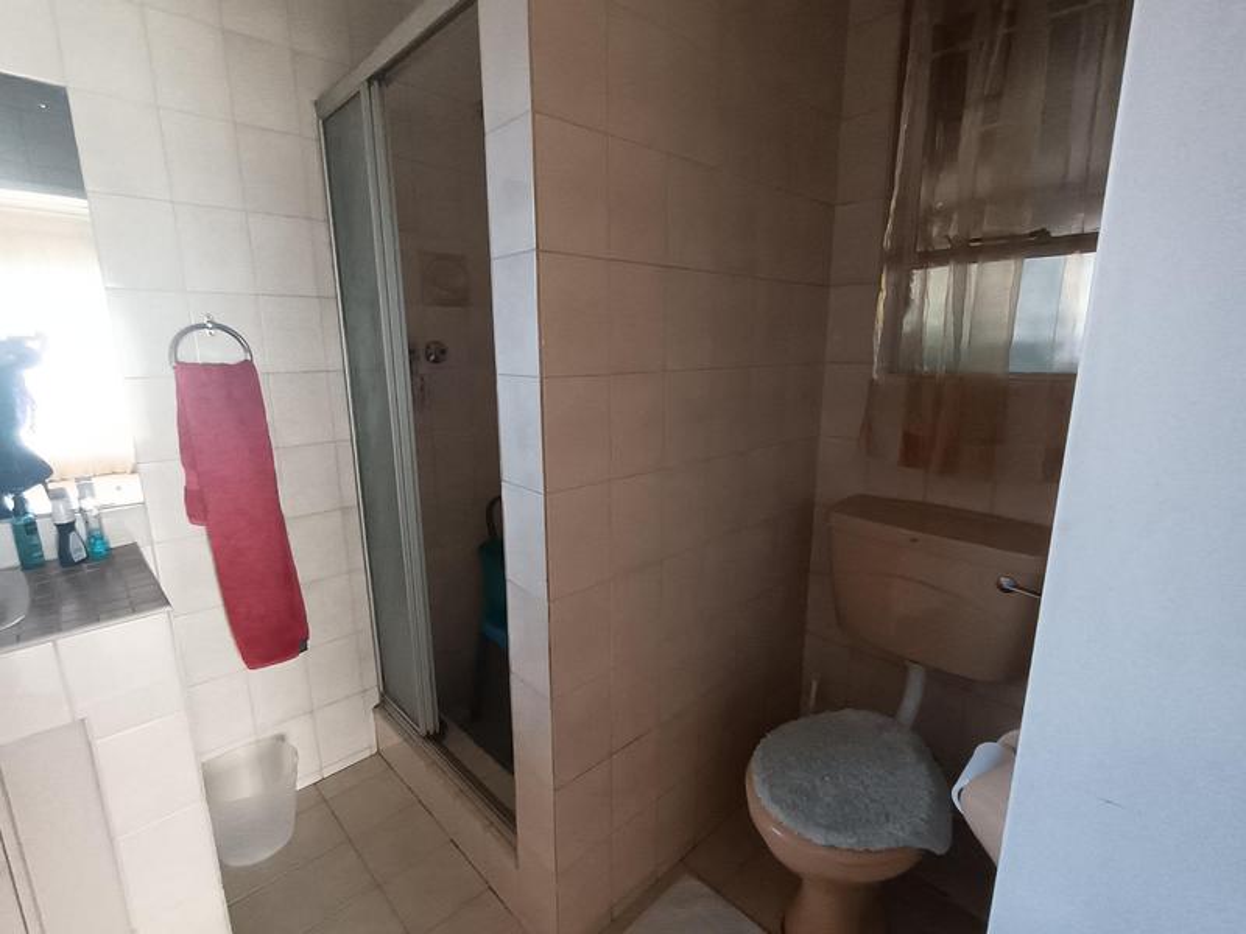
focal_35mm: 17
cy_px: 467
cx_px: 623
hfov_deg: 91.0
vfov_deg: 74.7
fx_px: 612
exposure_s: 1/33.3
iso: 665
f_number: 2.2
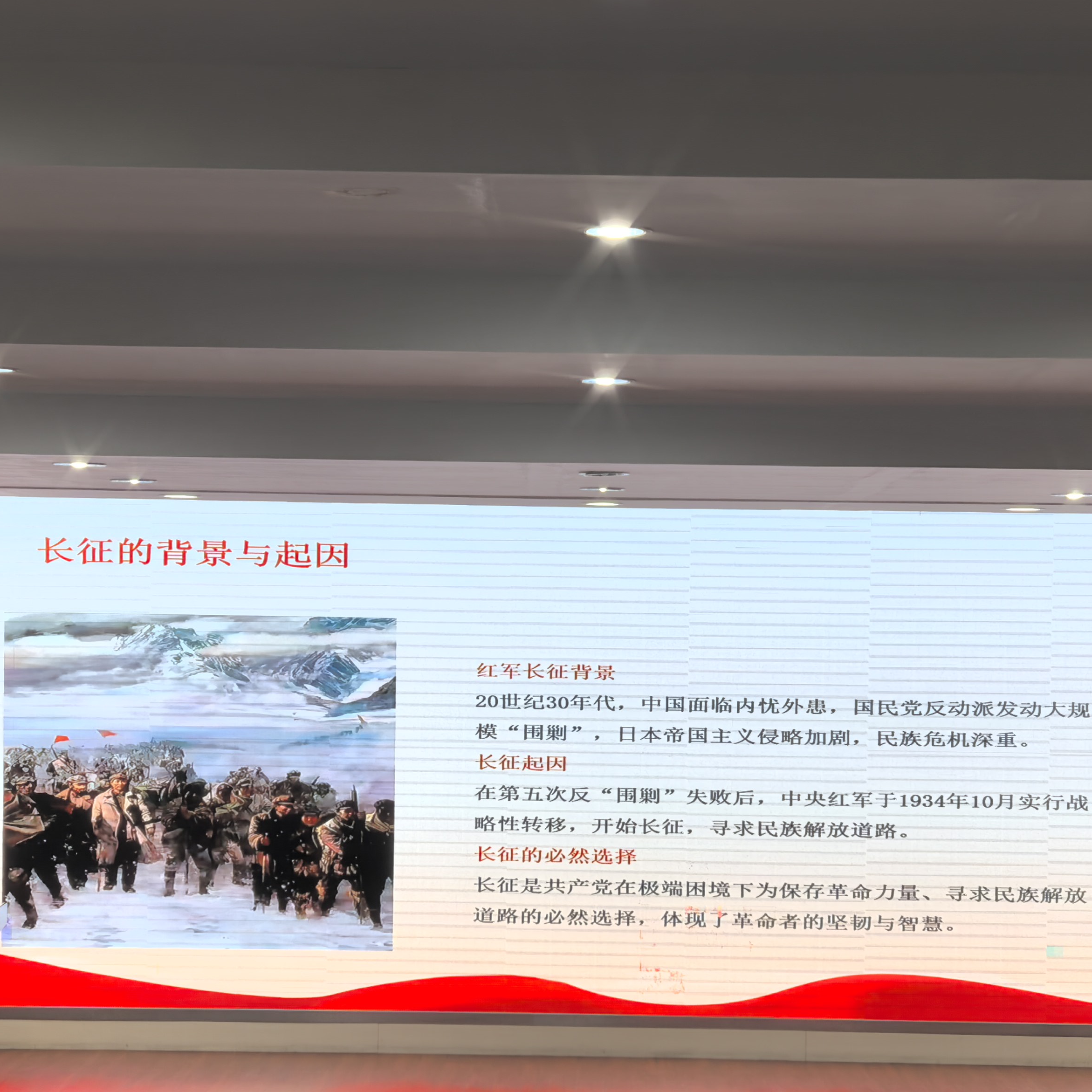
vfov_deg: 20.4
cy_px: 690
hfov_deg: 20.4
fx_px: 3034
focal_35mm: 85
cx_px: 607
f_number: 4
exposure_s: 1/100
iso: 125
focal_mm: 8.5
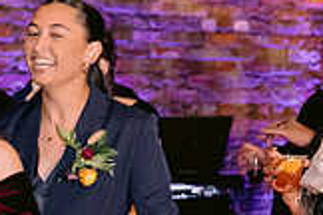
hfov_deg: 16.4
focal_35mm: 125
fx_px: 1121
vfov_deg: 10.8
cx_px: 122
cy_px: 266
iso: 3200
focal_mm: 35
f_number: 2.8
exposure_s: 1/100
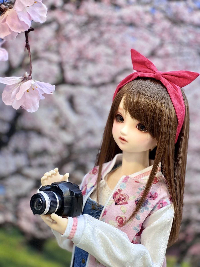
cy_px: 134
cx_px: 100
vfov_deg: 25.3
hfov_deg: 19.1
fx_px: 593
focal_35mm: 77
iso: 160
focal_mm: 9
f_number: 2.8
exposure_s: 1/50
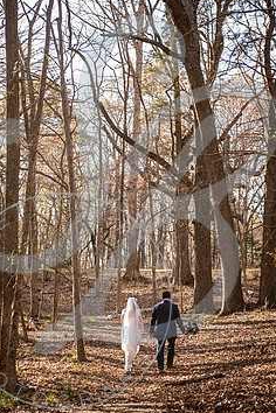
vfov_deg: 22.9
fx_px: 1023
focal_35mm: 89
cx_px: 116
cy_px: 212
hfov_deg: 15.4
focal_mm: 70
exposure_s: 1/125
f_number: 2.8
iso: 100
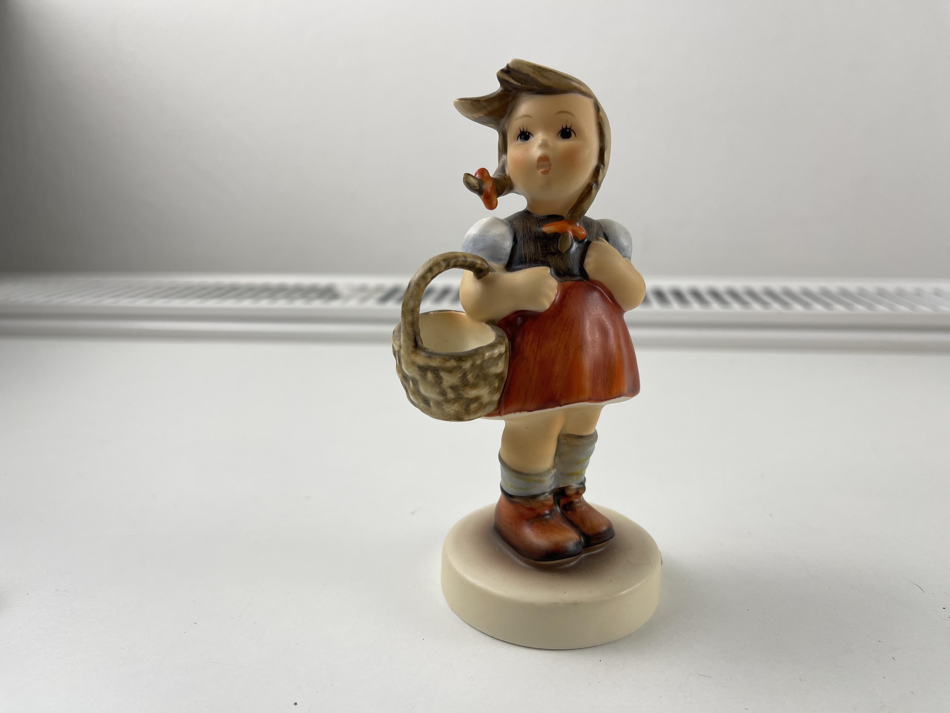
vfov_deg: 54.9
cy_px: 356
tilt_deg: -16.1
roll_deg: -0.2
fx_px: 686
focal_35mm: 25
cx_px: 475
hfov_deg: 69.4
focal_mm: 5.1
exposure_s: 1/245
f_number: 1.6
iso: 32
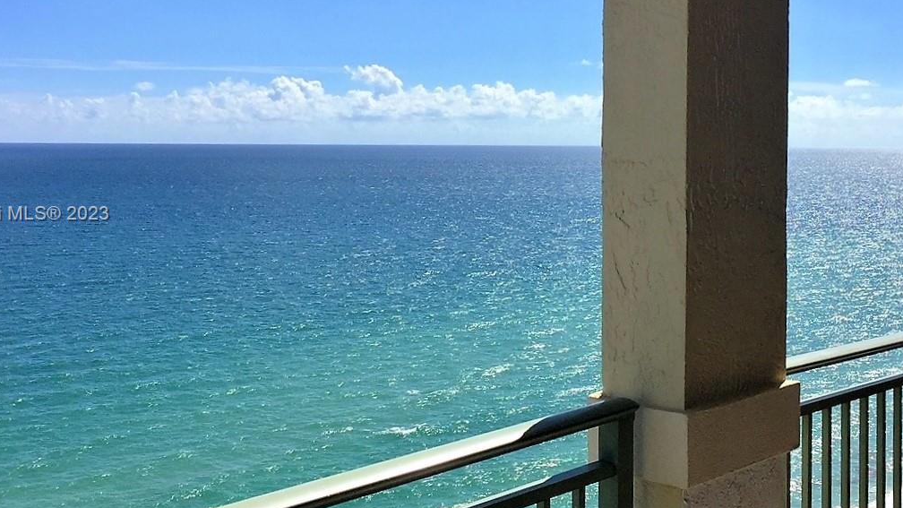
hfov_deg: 41.2
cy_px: 215
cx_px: 537
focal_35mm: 50
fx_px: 1197
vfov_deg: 23.9
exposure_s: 1/3597
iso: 32
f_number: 2.2
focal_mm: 4.15
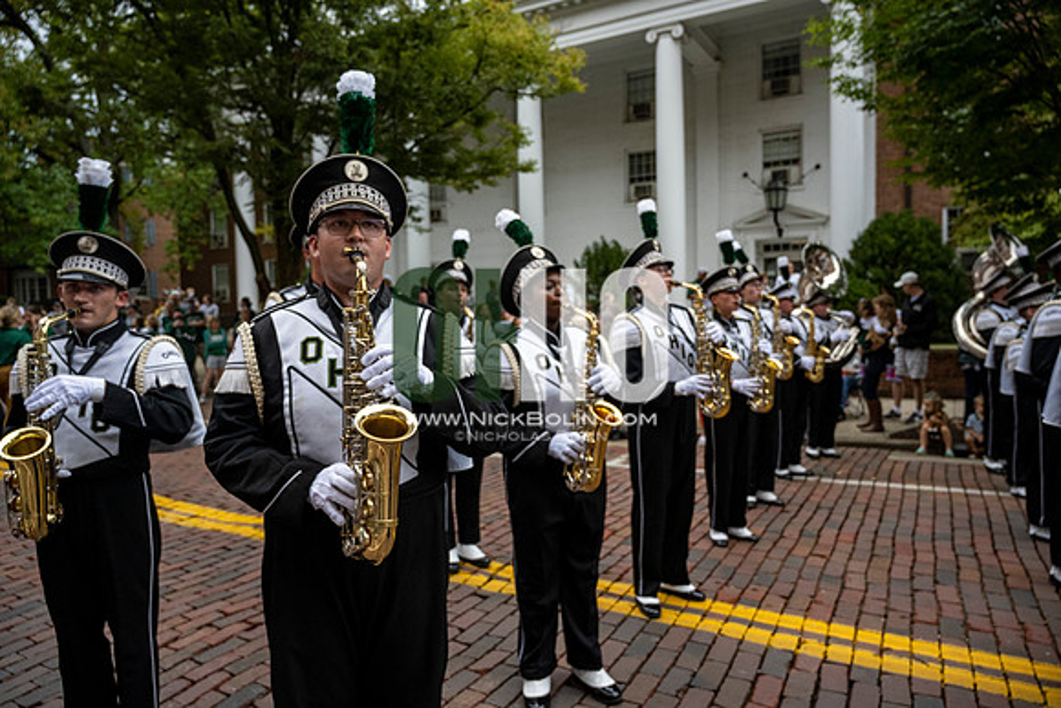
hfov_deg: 73.7
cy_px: 354
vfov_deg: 53.2
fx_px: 707
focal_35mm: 24
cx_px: 530
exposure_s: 1/1600
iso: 640
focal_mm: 24
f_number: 4
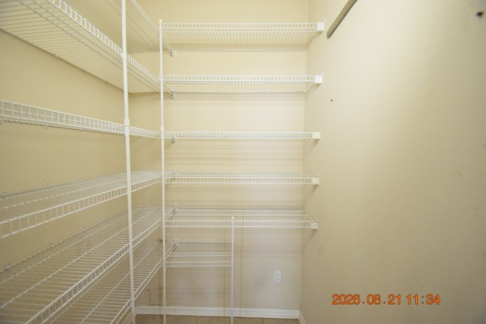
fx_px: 202
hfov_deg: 100.4
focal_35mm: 15
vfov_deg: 77.3
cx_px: 243
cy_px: 162
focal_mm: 10
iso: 2500
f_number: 3.5
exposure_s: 1/60
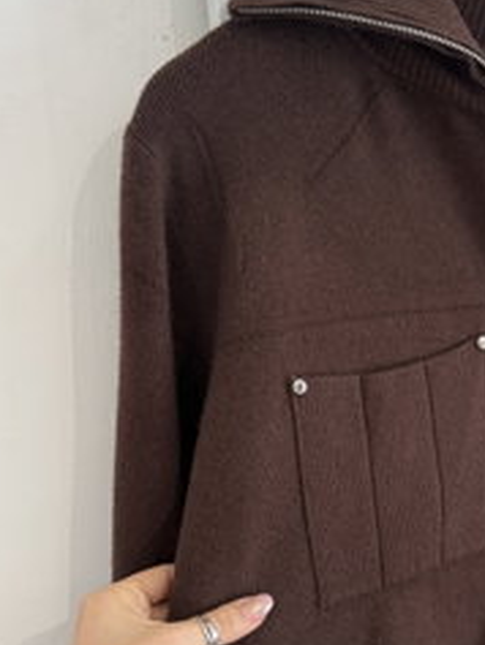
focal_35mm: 54
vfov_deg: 35.2
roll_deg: +3.4
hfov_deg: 26.2
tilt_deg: -14.9
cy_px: 426
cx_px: 436
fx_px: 1008
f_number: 1.78
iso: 200
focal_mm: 6.76
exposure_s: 1/76
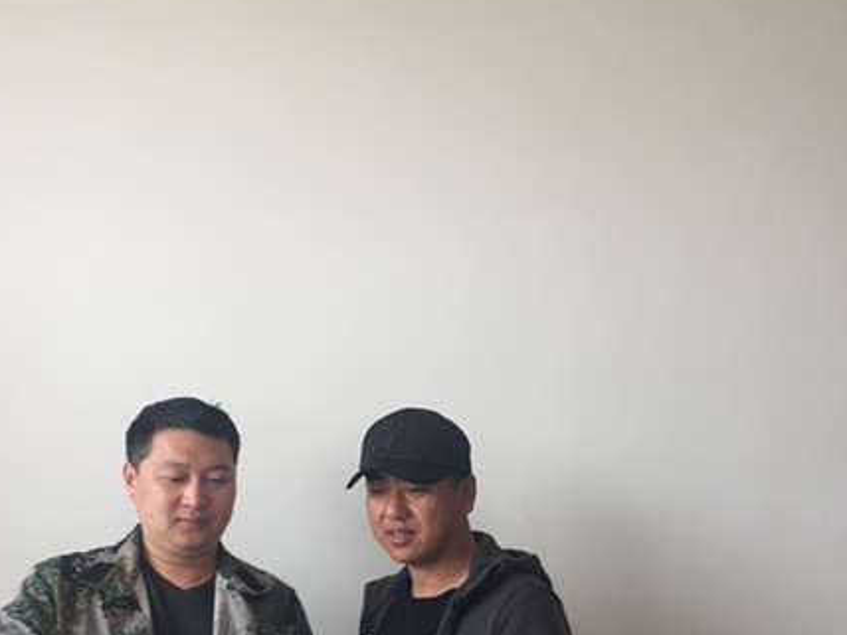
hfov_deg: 42.9
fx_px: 1077
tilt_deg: +2.5
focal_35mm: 44
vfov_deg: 32.4
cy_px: 454
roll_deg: -1.5
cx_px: 368
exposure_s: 1/100
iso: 50
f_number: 2.2
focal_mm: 4.15
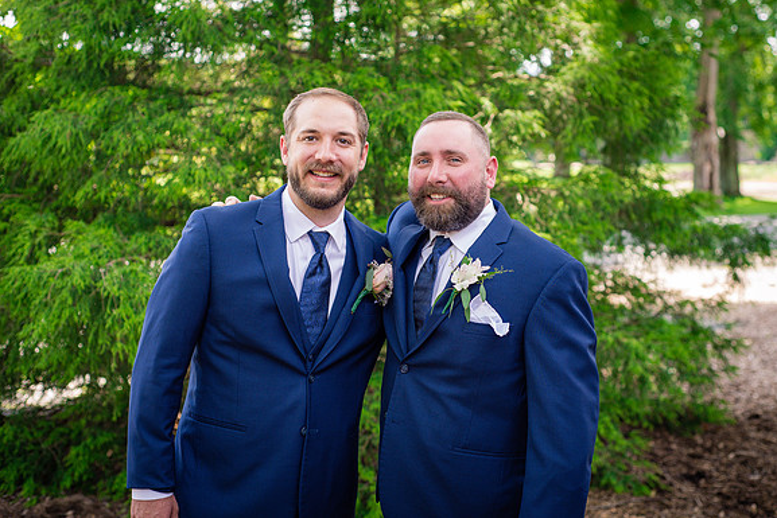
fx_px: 1144
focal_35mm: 53
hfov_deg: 37.5
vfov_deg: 25.5
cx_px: 409
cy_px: 245
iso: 400
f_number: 3.2
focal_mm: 50
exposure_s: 1/320
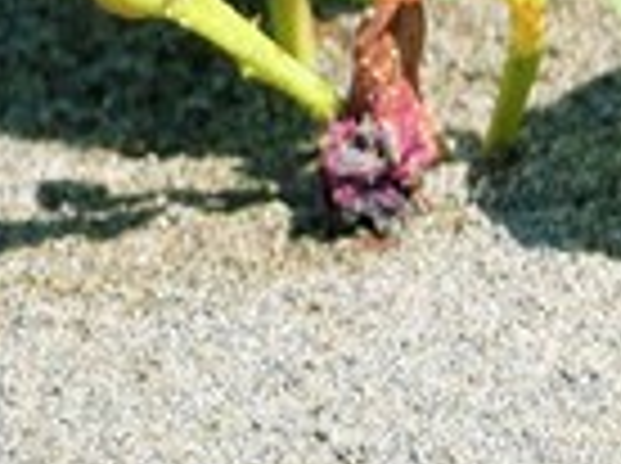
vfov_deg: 6.8
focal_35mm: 218
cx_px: 1868
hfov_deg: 7.9
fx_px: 3904
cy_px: 333
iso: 200
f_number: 4.5
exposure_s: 1/640
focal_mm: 15
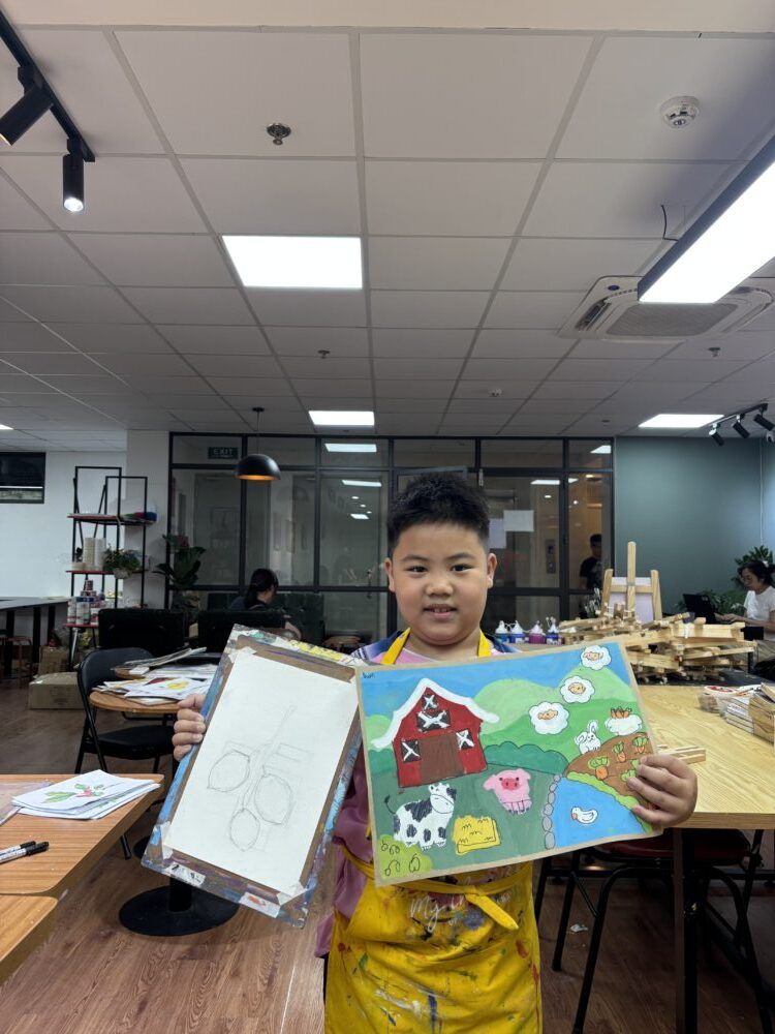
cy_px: 517
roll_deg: -0.4
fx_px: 776
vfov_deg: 67.3
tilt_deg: +3.1
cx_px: 388
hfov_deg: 53.1
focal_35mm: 26
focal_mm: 5.96
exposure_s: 1/100
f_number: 1.6
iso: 80
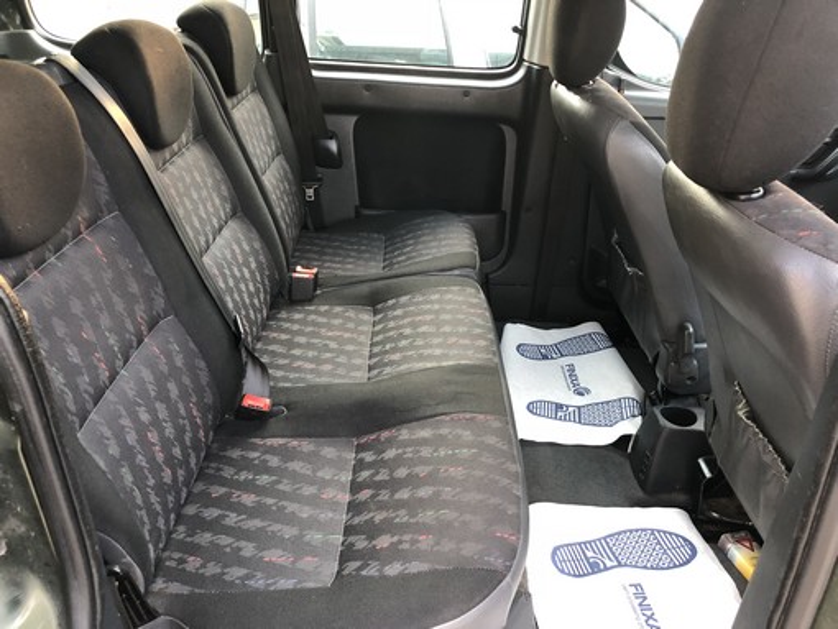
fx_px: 678
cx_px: 419
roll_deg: +0.8
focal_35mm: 28
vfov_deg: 49.8
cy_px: 314
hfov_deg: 63.4
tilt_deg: -27.9
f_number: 1.8
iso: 64
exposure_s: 1/15
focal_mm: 4
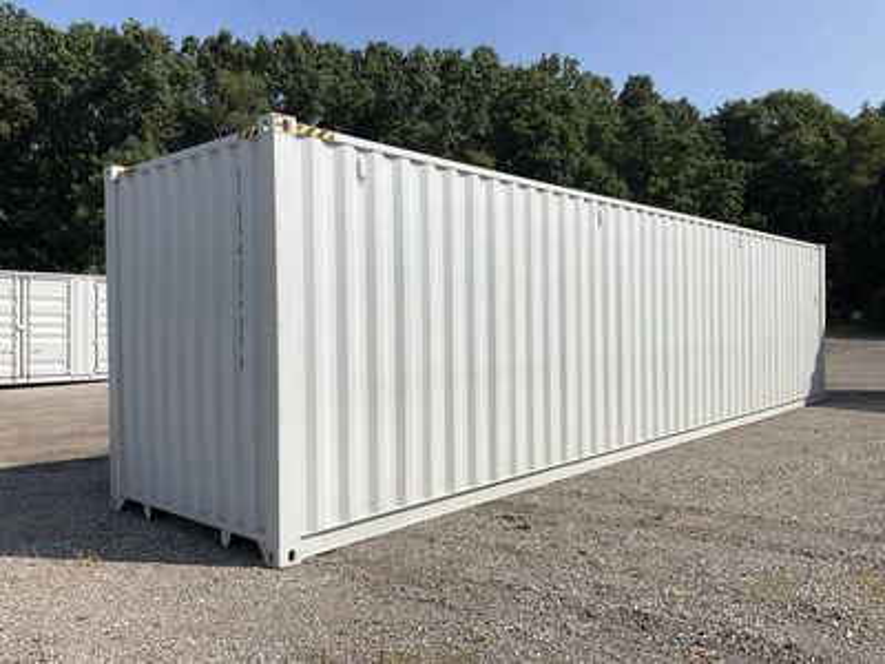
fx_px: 741
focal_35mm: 29
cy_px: 332
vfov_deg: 48.2
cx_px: 442
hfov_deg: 61.7
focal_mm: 3
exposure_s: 1/3534
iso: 25
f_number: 1.8
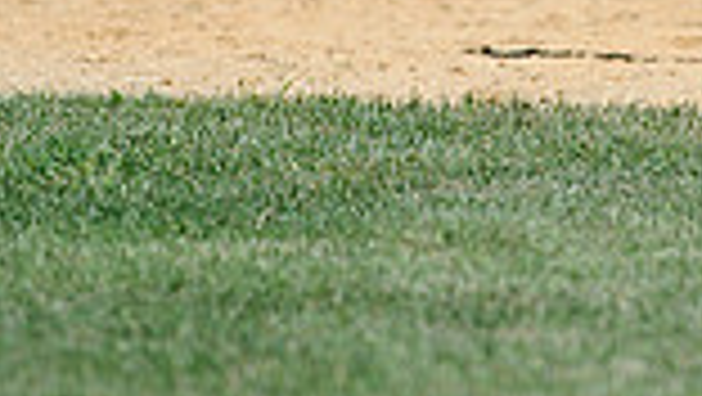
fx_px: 25240
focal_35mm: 1355
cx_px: 596
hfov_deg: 1.6
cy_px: -495
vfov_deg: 0.9
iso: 200
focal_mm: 300
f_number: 4
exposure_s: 1/1600
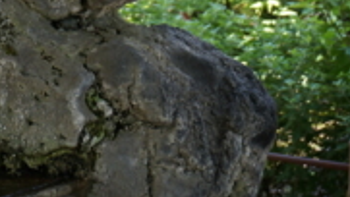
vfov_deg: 7.3
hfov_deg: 12.4
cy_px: 26
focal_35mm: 167
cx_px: -149
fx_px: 1551
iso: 100
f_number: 5
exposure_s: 1/30
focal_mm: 32
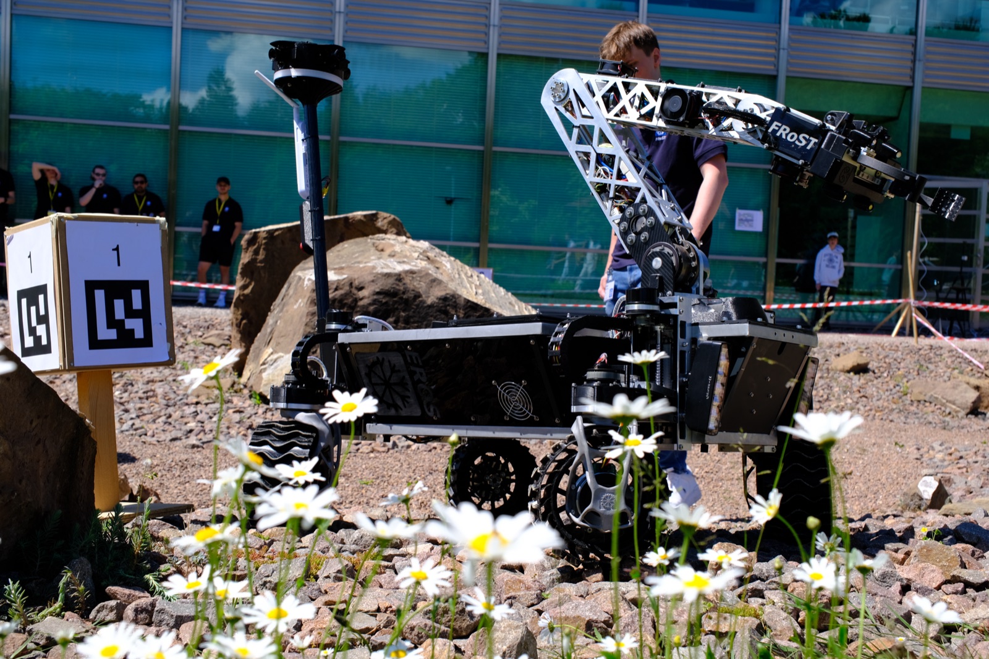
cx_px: 494
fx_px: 1154
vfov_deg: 31.9
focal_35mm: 42
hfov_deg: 46.4
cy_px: 330
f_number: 6.4
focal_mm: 28.3
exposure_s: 1/125
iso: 160
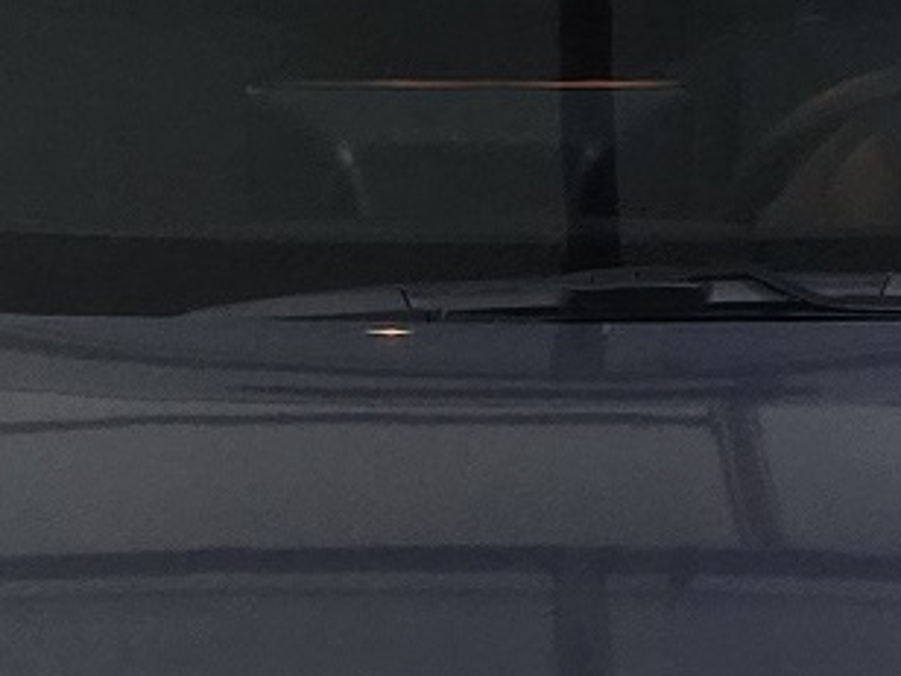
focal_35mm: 179
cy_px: 632
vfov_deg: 8.3
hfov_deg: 11.0
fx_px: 4659
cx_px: 515
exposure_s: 1/60
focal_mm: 6.3
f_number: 1.7
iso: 1250
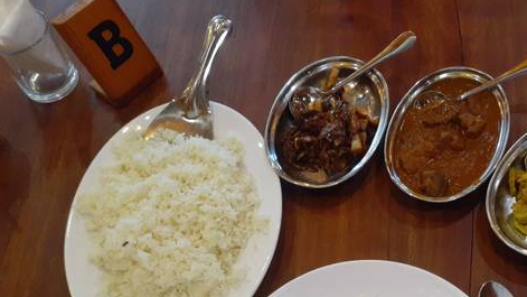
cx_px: 380
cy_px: 236
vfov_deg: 26.1
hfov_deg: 44.3
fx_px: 629
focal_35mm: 45
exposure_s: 1/25
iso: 320
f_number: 1.9
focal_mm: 3.6
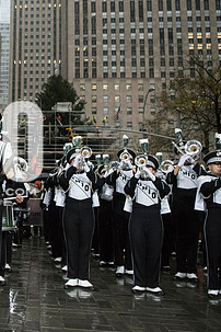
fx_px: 424
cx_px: -39
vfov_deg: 42.7
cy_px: 153
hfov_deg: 26.3
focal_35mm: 46
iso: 10000
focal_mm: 24
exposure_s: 1/4000
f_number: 2.8
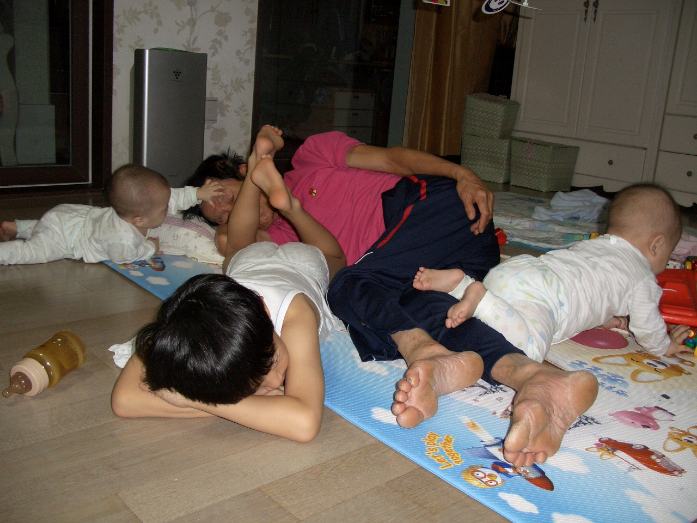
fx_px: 664
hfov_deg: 55.4
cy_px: 262
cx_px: 348
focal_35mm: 33
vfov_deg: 42.9
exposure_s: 1/60
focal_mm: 7.1
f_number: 2.8
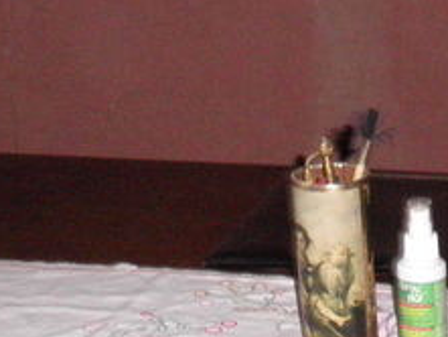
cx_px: 505
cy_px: 678
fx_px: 1878
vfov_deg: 9.5
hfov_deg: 13.3
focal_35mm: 145
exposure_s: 1/50
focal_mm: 5.9
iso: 250
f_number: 3.7
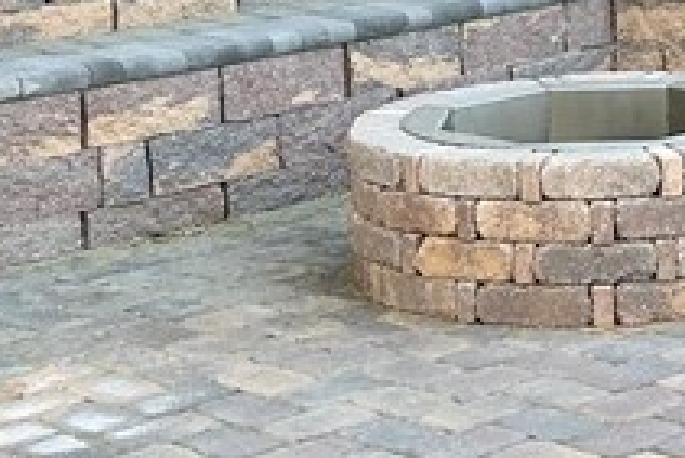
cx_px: 682
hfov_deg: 15.4
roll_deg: +2.9
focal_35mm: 131
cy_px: -65
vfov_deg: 10.3
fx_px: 2494
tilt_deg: -5.6
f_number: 1.5
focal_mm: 5.7
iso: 50
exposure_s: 1/427
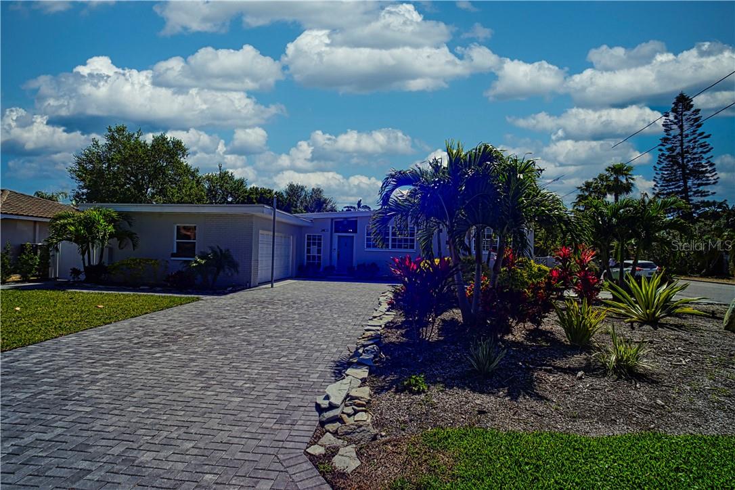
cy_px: 245
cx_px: 368
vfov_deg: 67.4
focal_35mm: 18
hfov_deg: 90.0
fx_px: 367
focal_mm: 18
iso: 100
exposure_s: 1/250
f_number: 10
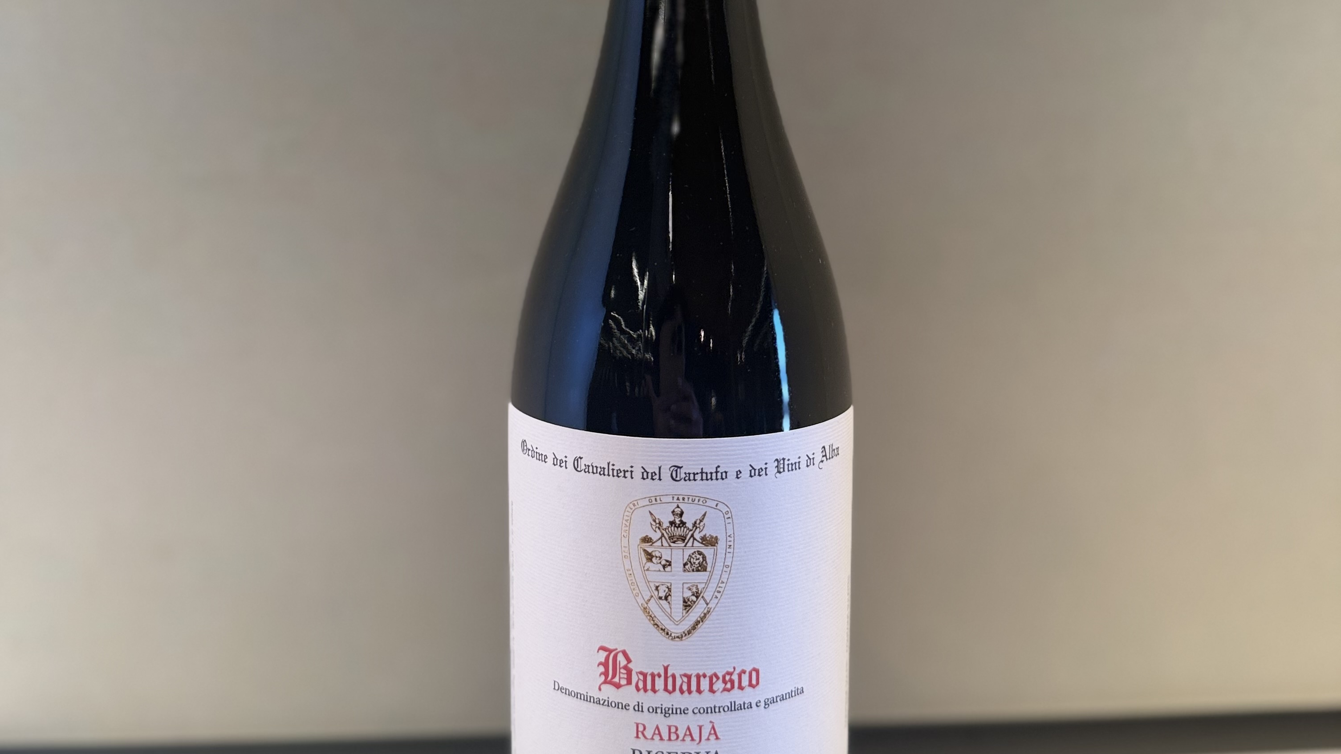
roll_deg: -0.5
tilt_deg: -9.3
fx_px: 1244
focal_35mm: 35
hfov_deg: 56.6
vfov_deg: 33.5
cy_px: 269
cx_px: 670
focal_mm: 6.76
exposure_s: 1/100
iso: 125
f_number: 1.78
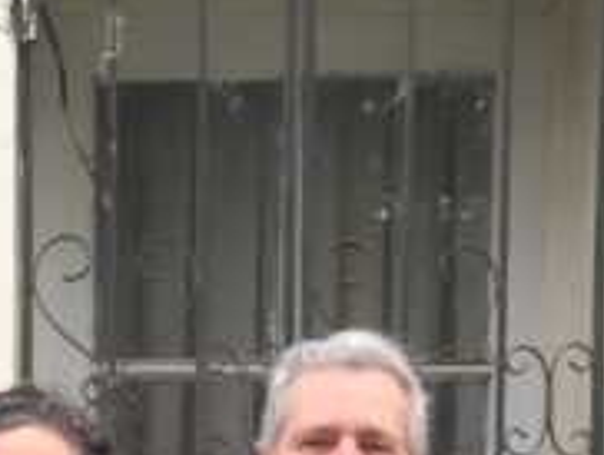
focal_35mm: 163
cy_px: 1079
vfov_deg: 8.4
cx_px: 63
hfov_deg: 12.0
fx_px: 2848
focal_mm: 4.15
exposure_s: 1/205
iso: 32
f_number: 2.2
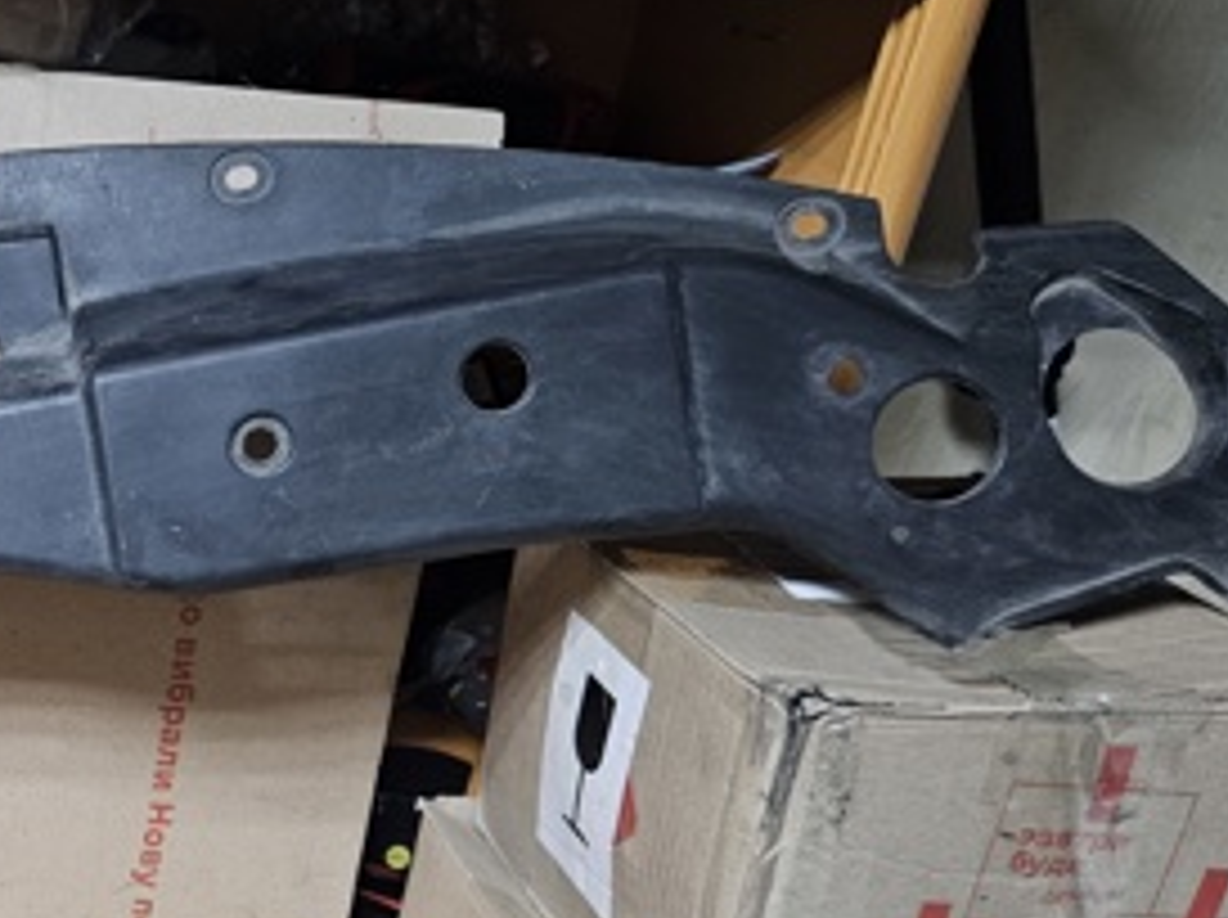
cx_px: -139
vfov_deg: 26.6
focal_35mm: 54
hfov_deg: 31.4
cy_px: 693
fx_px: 1913
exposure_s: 1/100
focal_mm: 5.4
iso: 400
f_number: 1.8
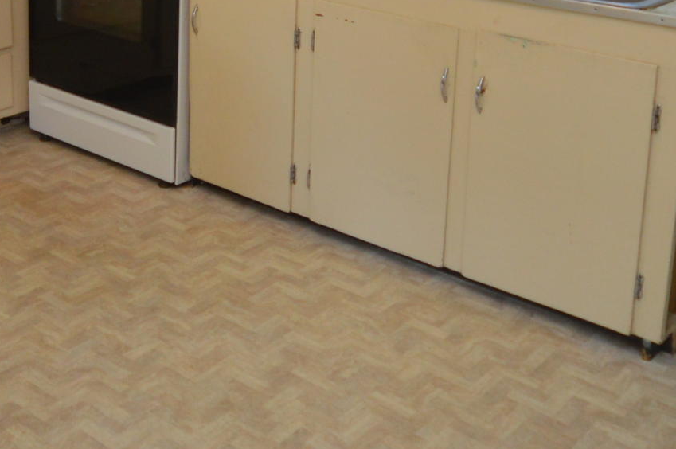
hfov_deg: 36.9
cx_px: 189
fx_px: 994
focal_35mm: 53
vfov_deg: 24.2
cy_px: -14
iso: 400
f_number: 4
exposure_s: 1/60
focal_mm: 10
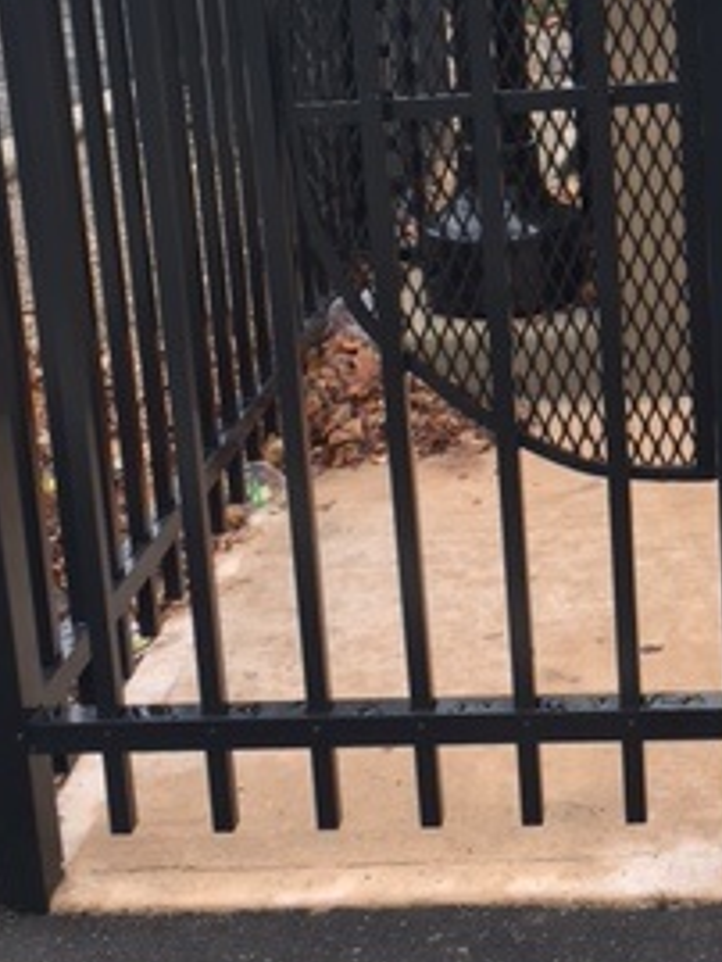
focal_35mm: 69
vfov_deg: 27.4
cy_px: 157
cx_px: 676
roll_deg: +3.8
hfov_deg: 20.8
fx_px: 1917
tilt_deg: -12.9
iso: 25
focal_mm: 4.15
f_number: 2.2
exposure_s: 1/120
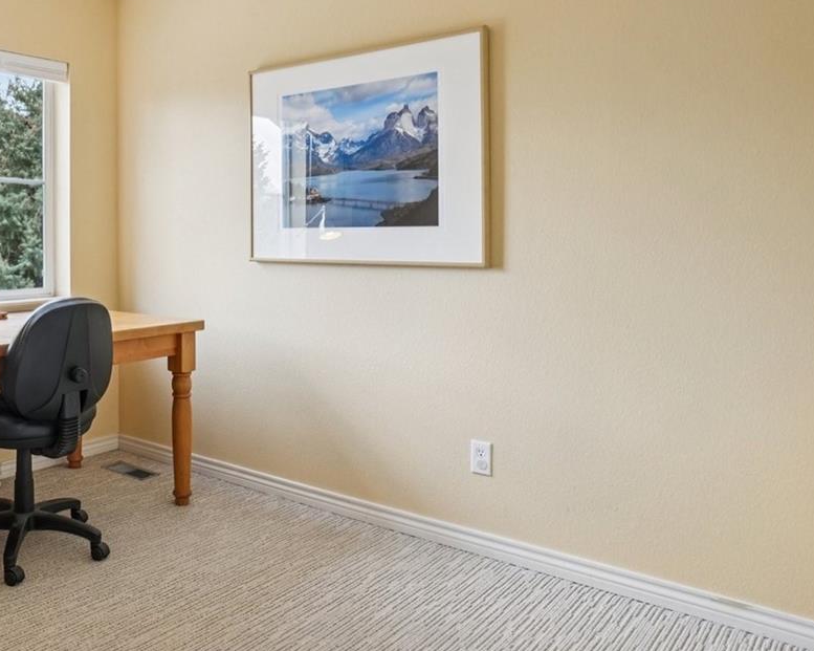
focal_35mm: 29
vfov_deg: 49.6
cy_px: 257
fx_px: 698
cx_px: 159
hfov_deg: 56.0
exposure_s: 1/50
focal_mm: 10
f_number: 8
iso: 400
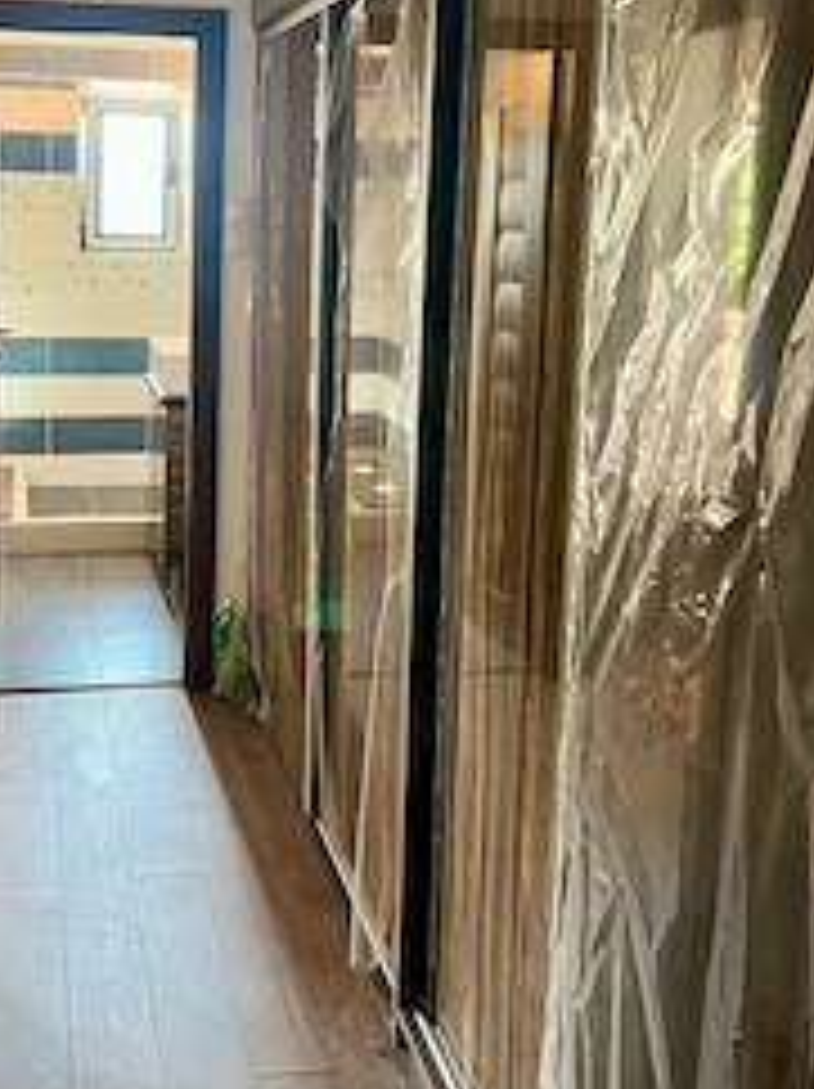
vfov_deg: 43.3
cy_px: 374
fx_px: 1351
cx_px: 238
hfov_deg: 33.1
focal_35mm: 43
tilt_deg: -7.4
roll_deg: -1.4
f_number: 1.5
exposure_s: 1/50
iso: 400
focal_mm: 5.7
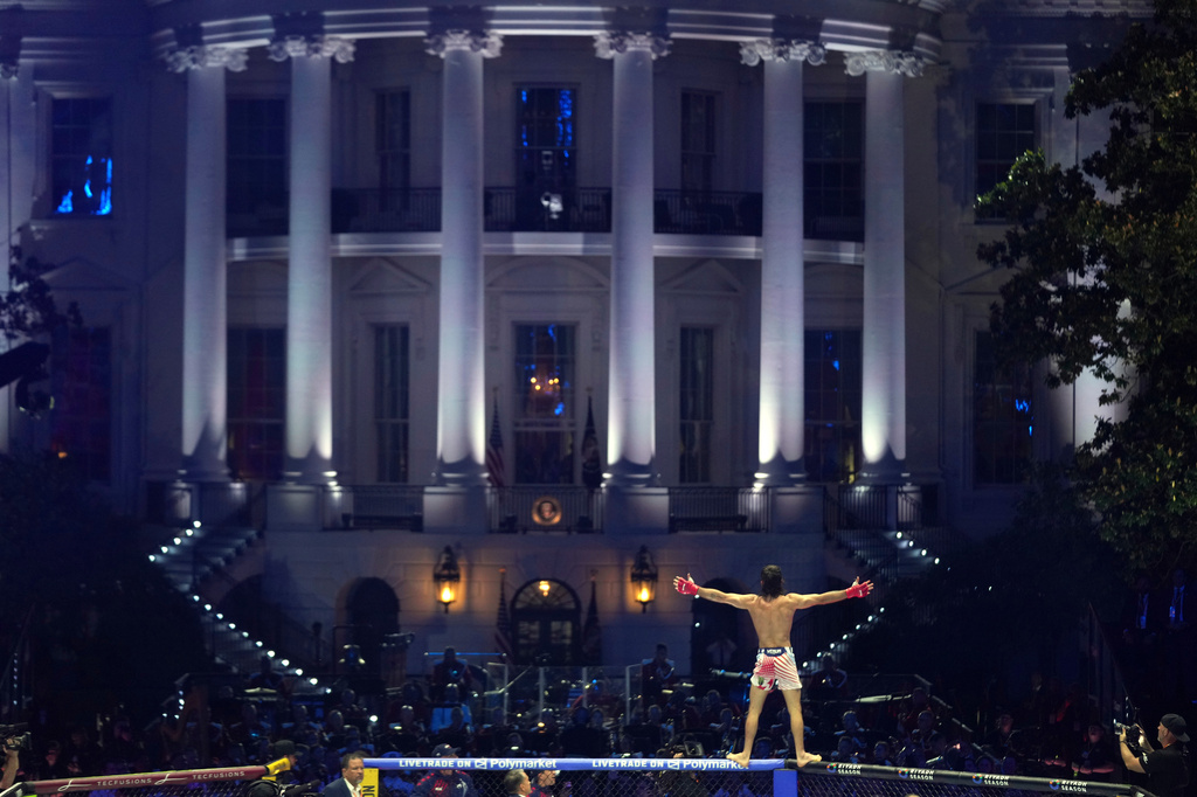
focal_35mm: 117
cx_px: 598
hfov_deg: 17.5
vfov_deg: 11.7
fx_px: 3889
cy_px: 398
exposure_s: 1/500
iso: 2000
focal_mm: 117
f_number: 2.8
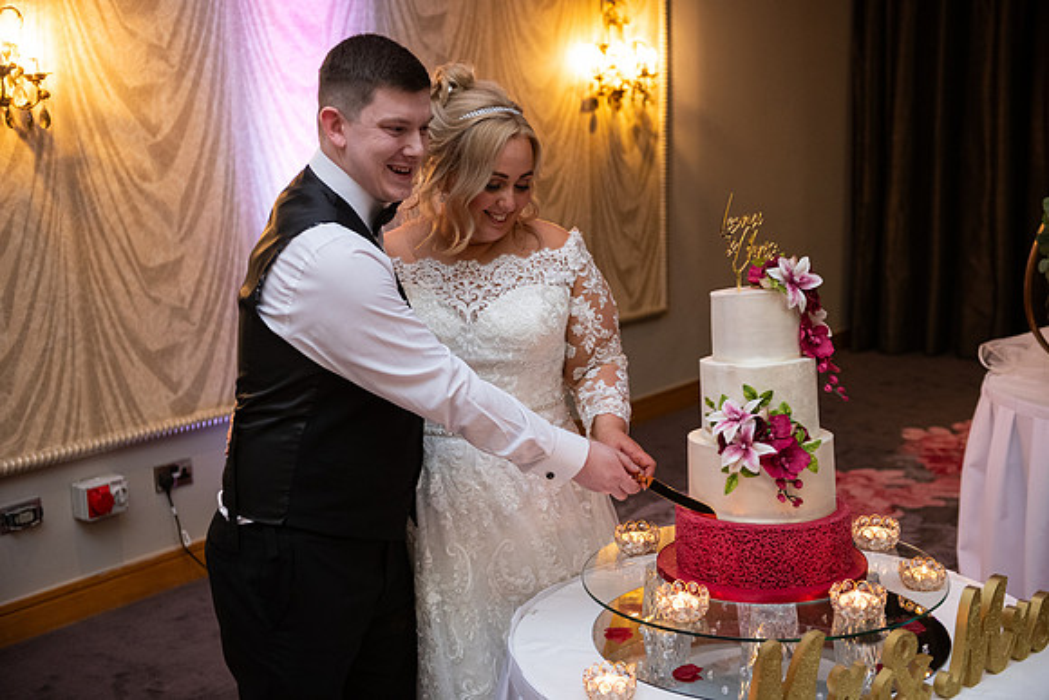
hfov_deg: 43.6
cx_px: 524
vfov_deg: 29.9
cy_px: 350
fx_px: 1311
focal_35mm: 45
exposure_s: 1/160
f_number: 3.5
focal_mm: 45
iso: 1250
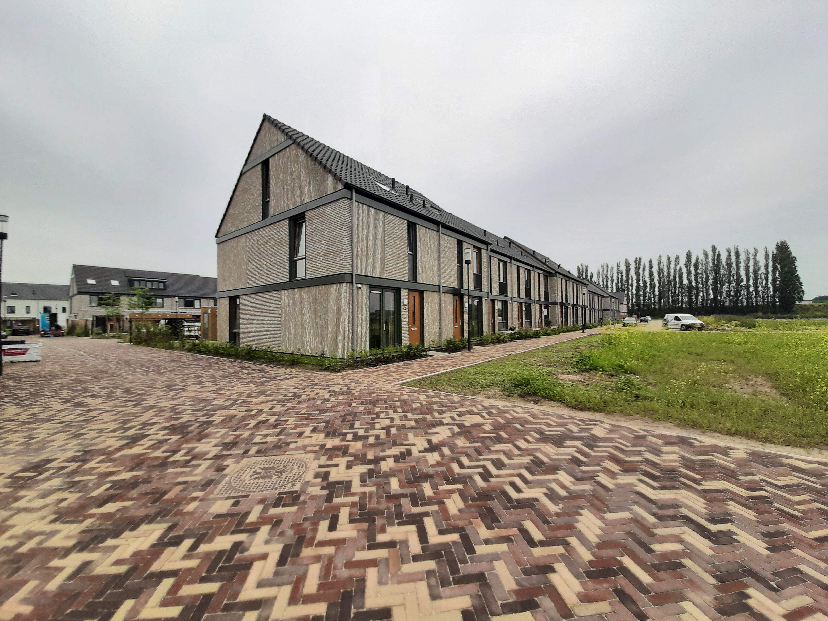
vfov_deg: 89.9
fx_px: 311
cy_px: 310
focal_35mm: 13
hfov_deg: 106.2
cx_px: 414
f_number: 2.2
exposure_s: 1/698
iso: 40
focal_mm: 1.42
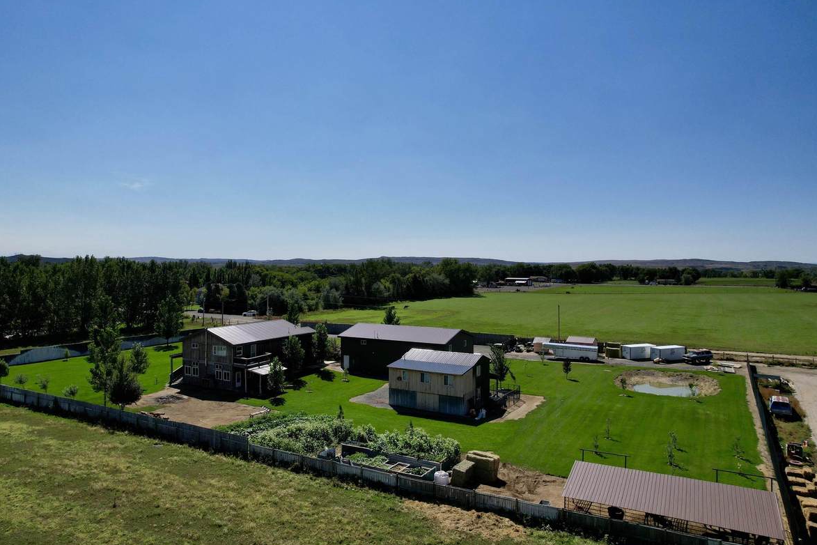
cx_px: 378
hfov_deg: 73.6
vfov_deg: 53.1
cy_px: 269
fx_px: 545
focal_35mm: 24
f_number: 2.8
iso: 110
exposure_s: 1/8000
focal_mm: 8.38
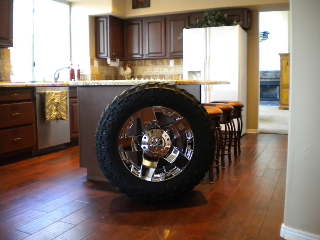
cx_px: 160
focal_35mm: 35
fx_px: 324
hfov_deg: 52.6
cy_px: 120
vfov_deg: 40.7
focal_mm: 6.3
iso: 400
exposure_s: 1/21.4
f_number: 3.1
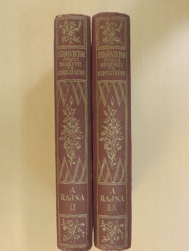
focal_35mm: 43
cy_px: 126
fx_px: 313
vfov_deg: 43.9
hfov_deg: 33.6
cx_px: 94
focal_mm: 7.6
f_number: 3.4
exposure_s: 1/50
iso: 1250
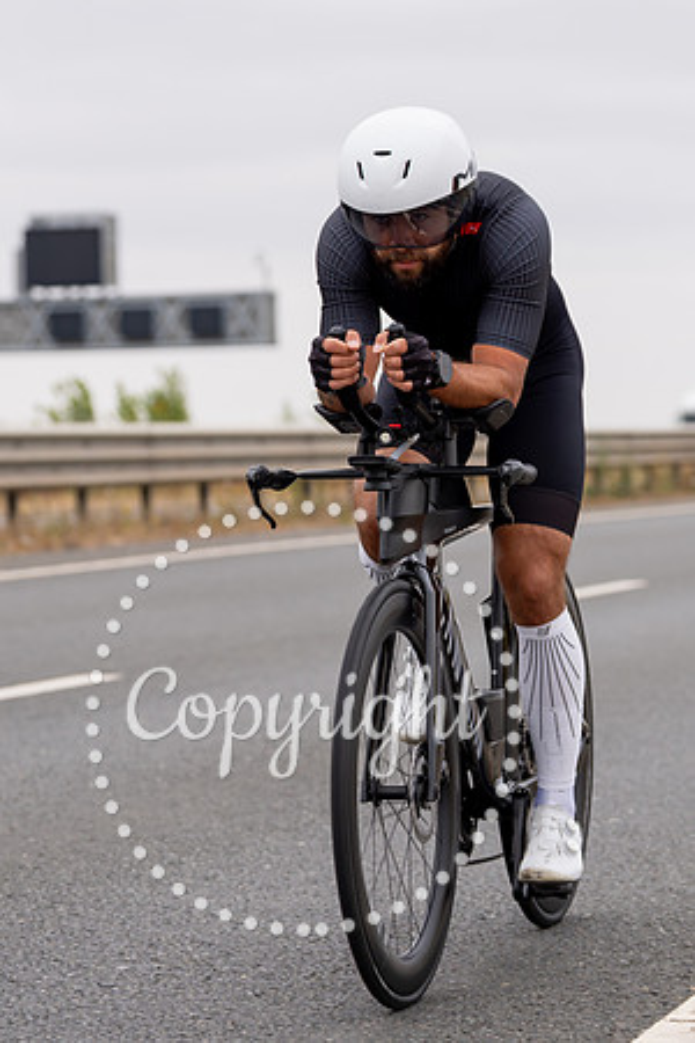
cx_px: 361
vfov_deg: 15.9
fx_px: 3730
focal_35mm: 129
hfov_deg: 10.6
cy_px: 582
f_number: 3.5
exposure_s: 1/800
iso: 100
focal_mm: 77
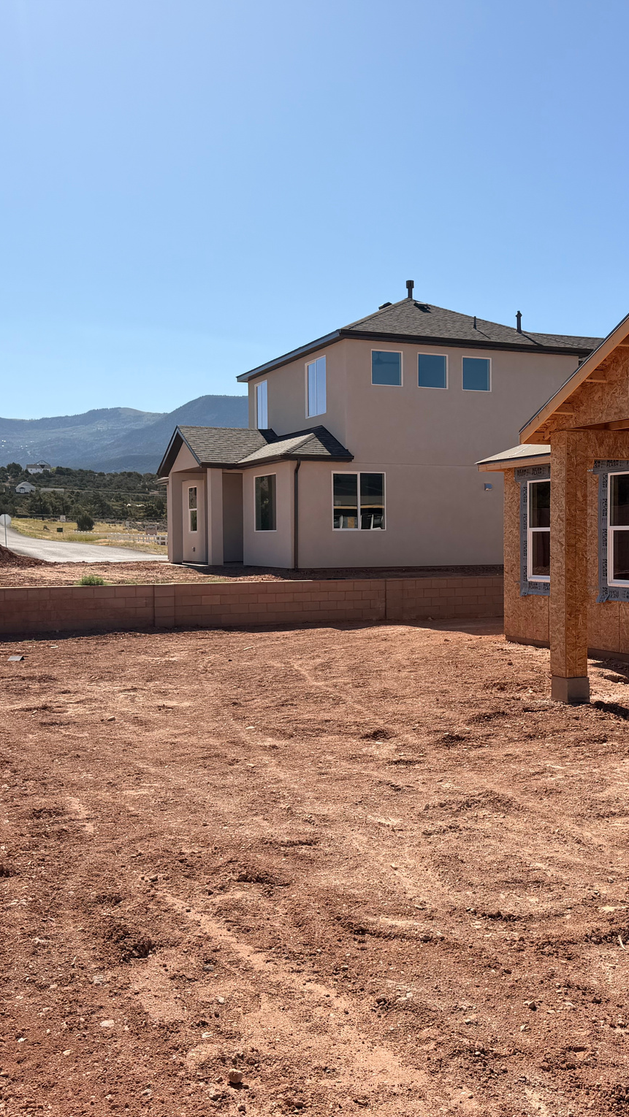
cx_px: 367
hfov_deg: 33.7
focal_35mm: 35
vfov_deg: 56.6
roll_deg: +0.6
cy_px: 559
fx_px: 1037
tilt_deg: -1.9
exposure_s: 1/6173
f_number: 1.78
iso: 80
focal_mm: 6.76
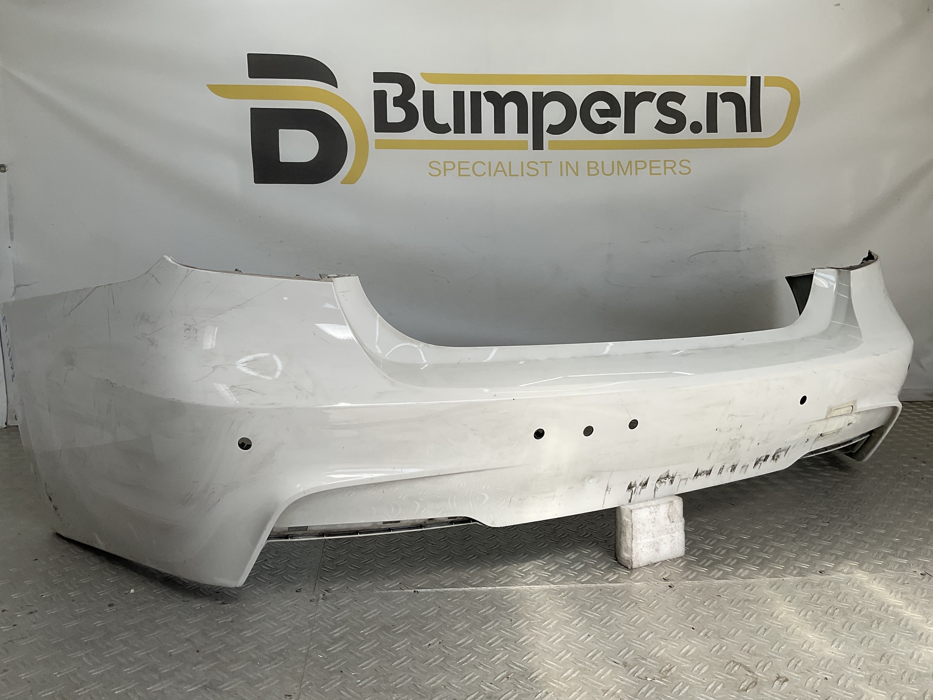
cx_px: 466
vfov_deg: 48.2
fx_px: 782
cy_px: 350
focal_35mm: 29
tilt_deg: -8.4
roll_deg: +1.2
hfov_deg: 61.7
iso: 16
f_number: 1.8
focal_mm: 3
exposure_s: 1/719
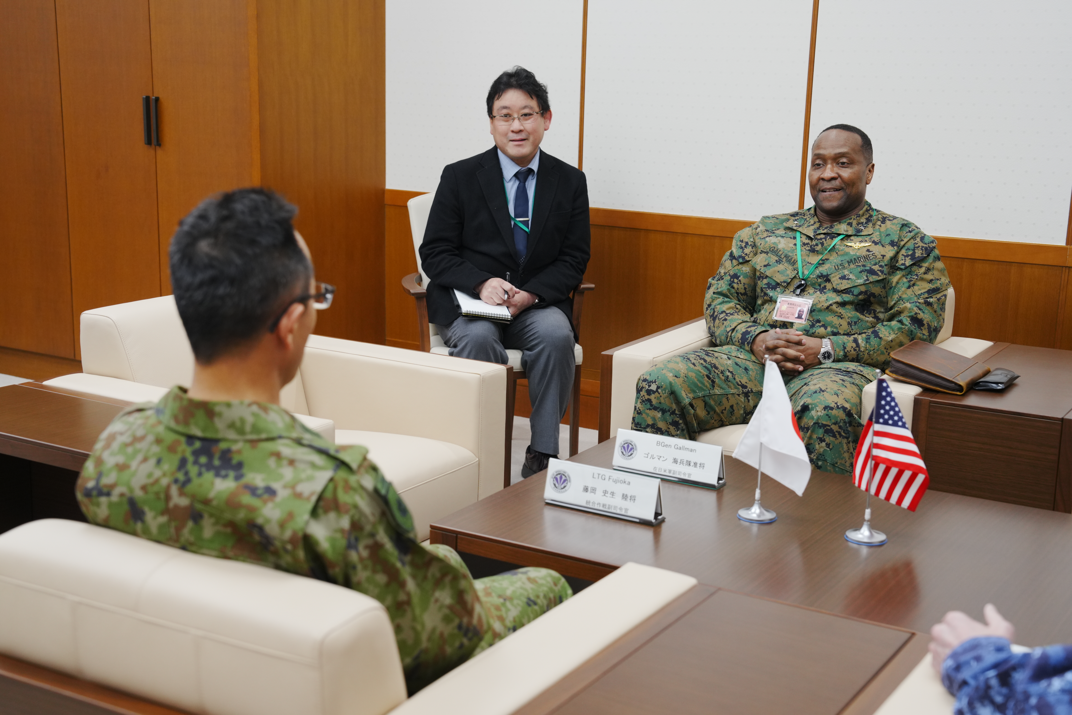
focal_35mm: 49
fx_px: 1459
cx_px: 536
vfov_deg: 27.5
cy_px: 358
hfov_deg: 40.3
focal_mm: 49
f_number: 4
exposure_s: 1/250
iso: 1000
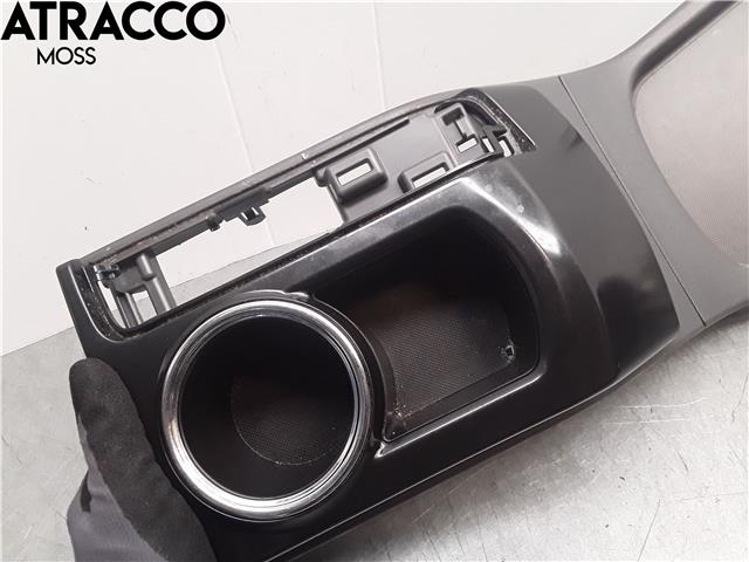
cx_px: 374
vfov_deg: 49.7
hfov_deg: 63.4
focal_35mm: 28
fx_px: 606
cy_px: 281
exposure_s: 1/100
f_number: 1.9
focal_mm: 2.91
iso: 100
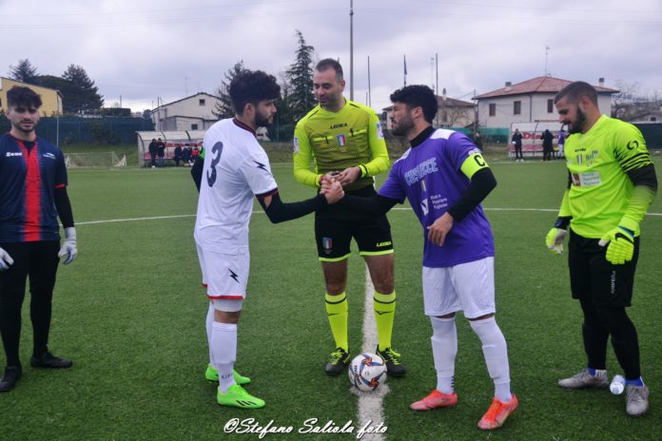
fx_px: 607
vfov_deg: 40.0
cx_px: 331
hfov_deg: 57.2
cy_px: 220
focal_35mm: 33
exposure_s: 1/125
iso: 220
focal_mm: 22
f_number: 5.6
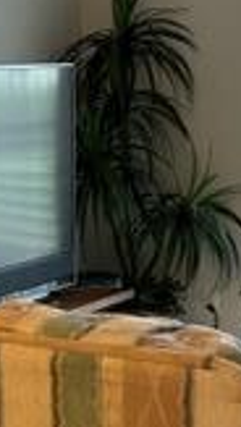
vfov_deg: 19.2
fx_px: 1258
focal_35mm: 111
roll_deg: +0.8
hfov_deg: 10.9
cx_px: 47
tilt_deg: -7.9
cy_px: 278
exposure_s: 1/60
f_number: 1.5
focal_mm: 5.7
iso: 64
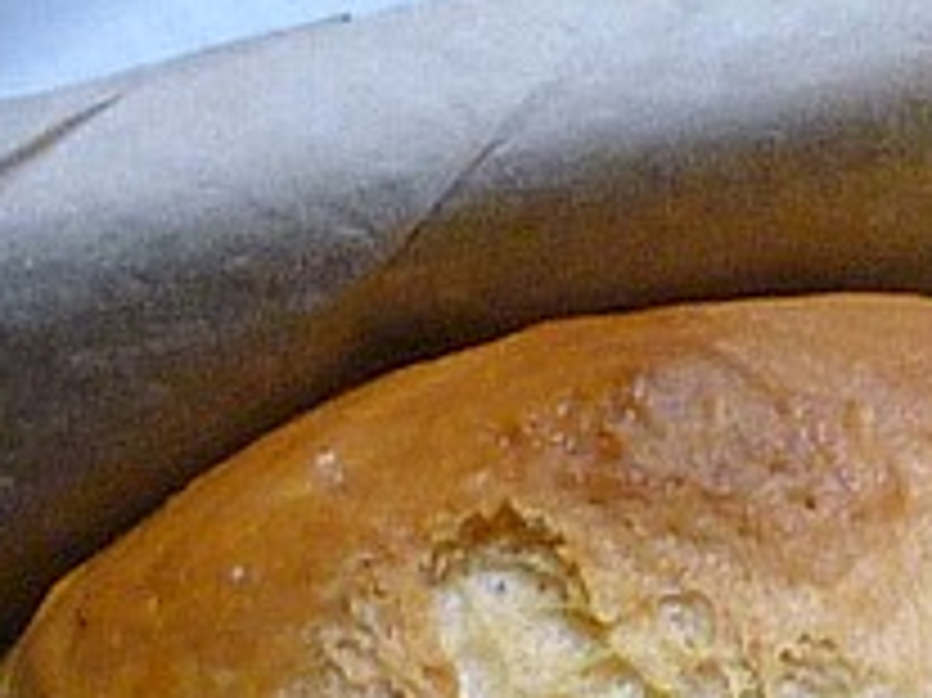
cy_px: 1108
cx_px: 2071
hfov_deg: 7.1
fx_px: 7185
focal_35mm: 267
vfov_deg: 5.5
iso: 125
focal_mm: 5.5
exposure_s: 1/30
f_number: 2.8
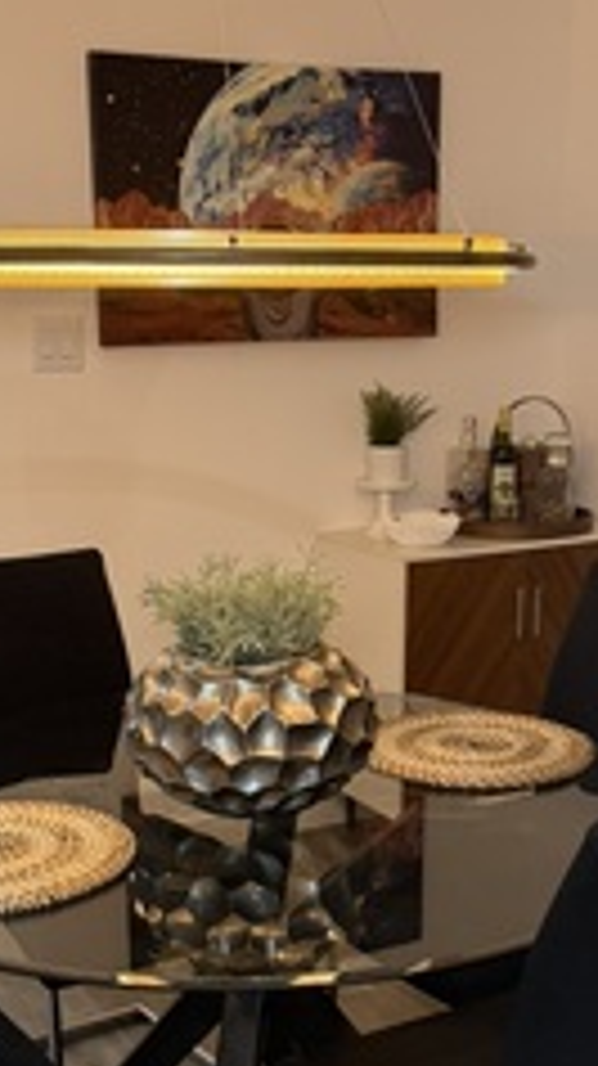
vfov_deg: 38.6
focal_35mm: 53
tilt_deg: -16.4
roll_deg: -0.1
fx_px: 1497
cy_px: 738
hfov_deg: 22.6
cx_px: 265
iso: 200
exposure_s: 1/60
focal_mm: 6.76
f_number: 1.78
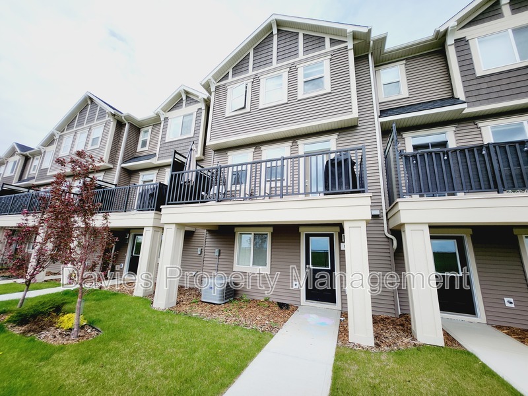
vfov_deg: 89.9
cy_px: 198
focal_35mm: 13
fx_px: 198
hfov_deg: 106.2
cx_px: 264
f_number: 2.2
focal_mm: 1.74
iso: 32
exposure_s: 1/1030
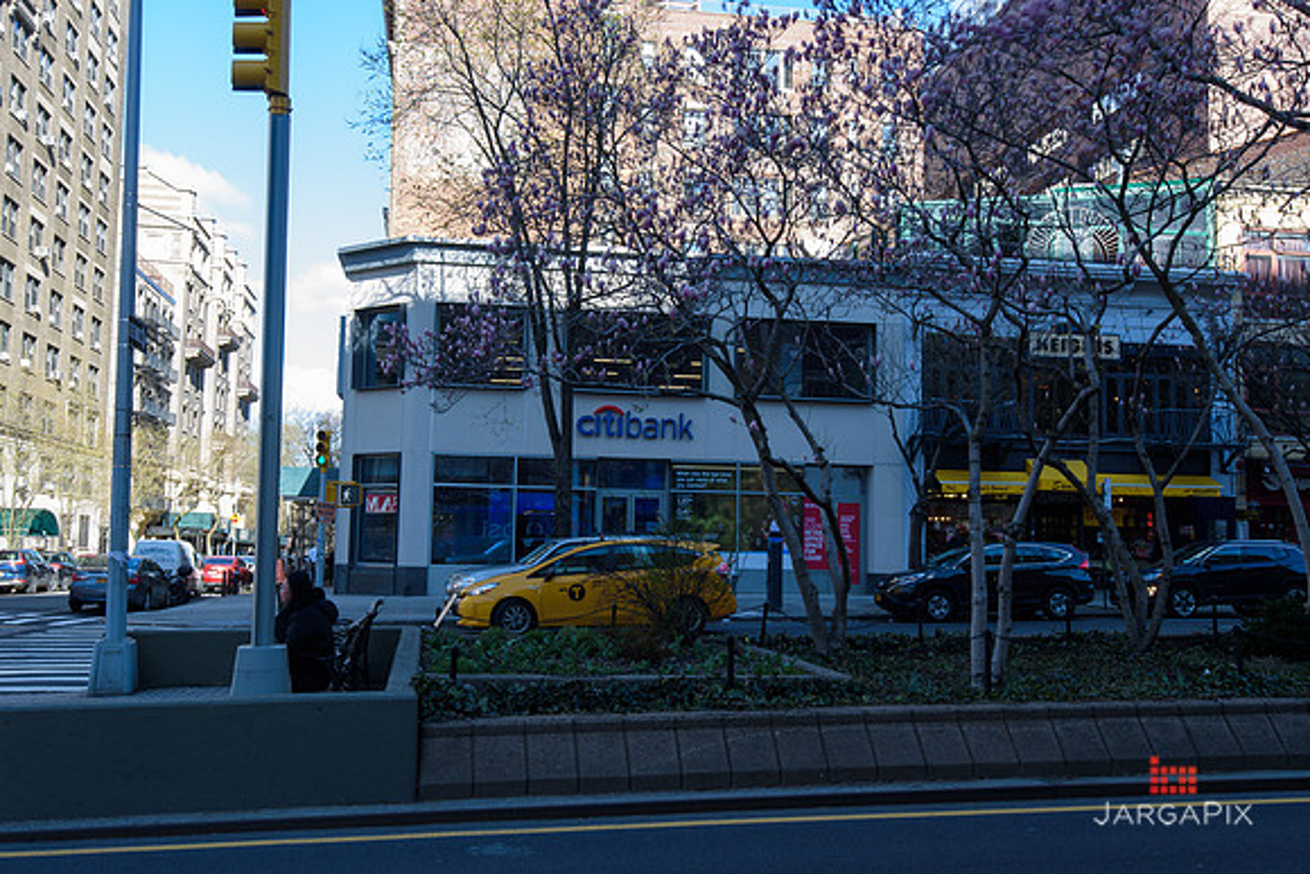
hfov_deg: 54.4
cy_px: 437
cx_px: 655
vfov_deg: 37.9
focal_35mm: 35
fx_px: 1274
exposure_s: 1/6
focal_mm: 35
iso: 50
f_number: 16
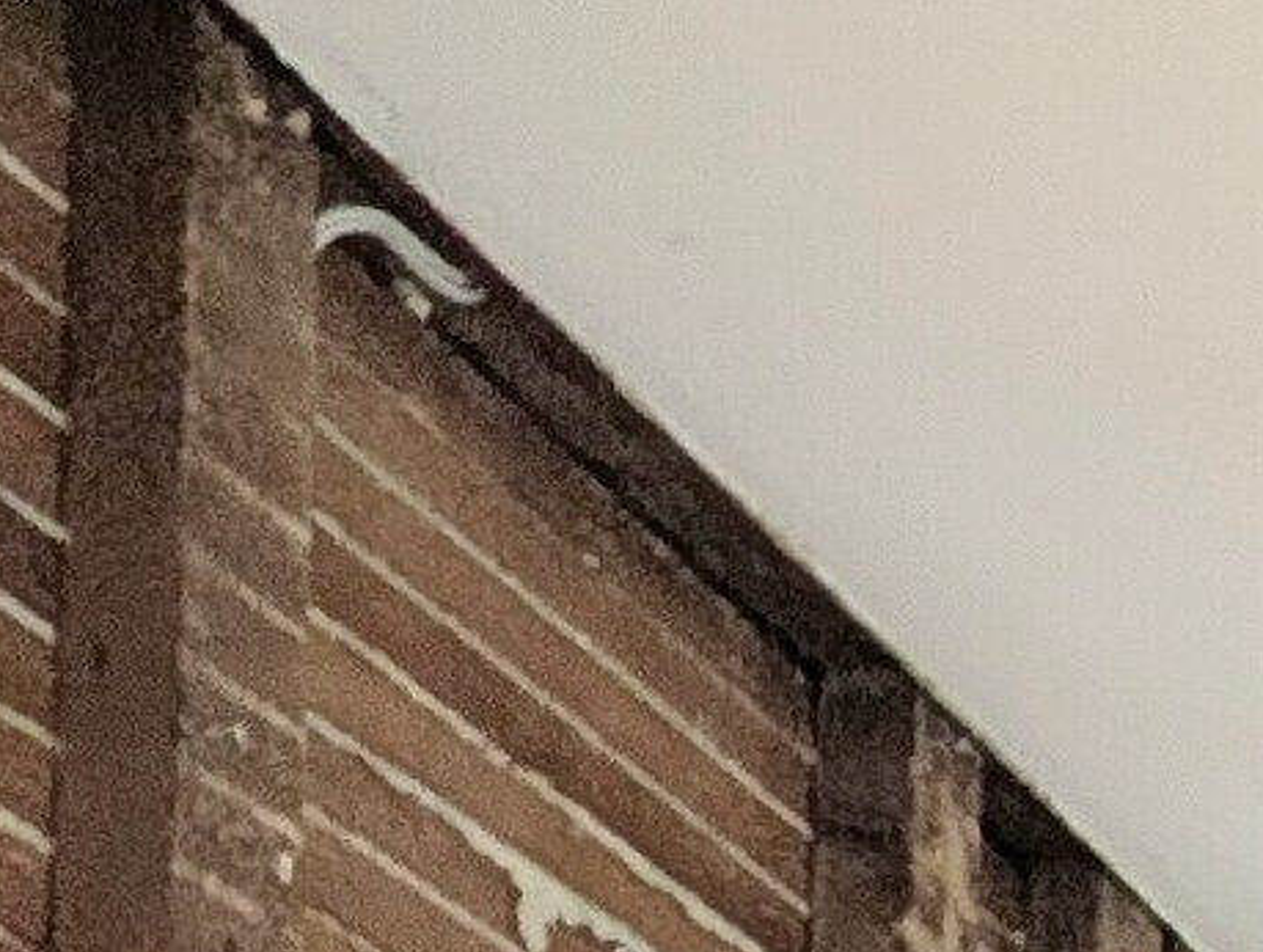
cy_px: 2457
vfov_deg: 12.8
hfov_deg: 15.2
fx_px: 2924
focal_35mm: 80
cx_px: 2969
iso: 53
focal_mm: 2.02
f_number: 1.7
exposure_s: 1/77.6
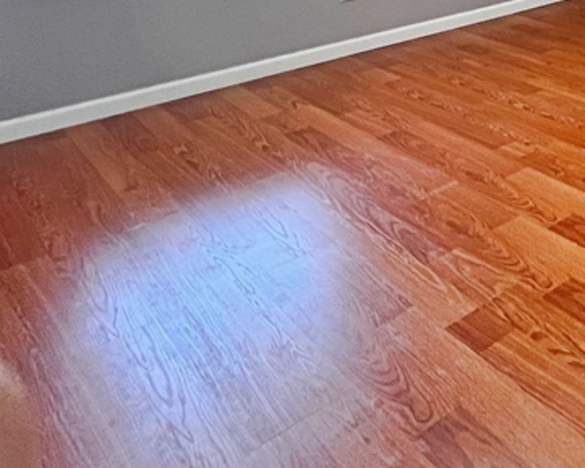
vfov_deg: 36.1
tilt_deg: -12.7
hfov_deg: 33.9
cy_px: -23
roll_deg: +1.2
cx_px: 783
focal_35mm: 36
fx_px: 623
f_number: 1.8
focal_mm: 1.57
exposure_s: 1/60
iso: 250
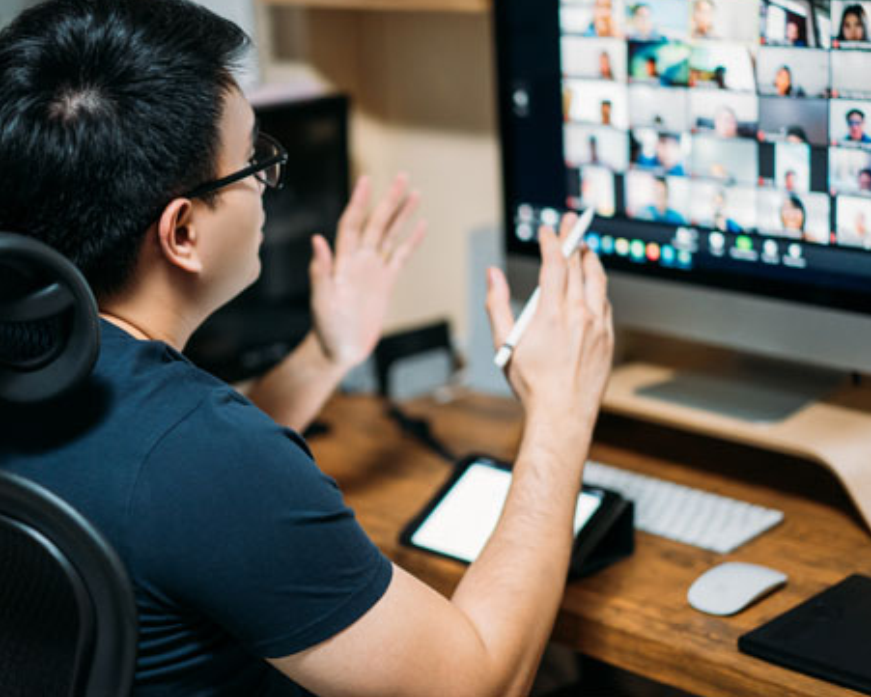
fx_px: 1624
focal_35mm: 63
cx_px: 373
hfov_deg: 30.0
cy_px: 345
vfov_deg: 24.2
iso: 2500
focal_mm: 55
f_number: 1.8
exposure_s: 1/100
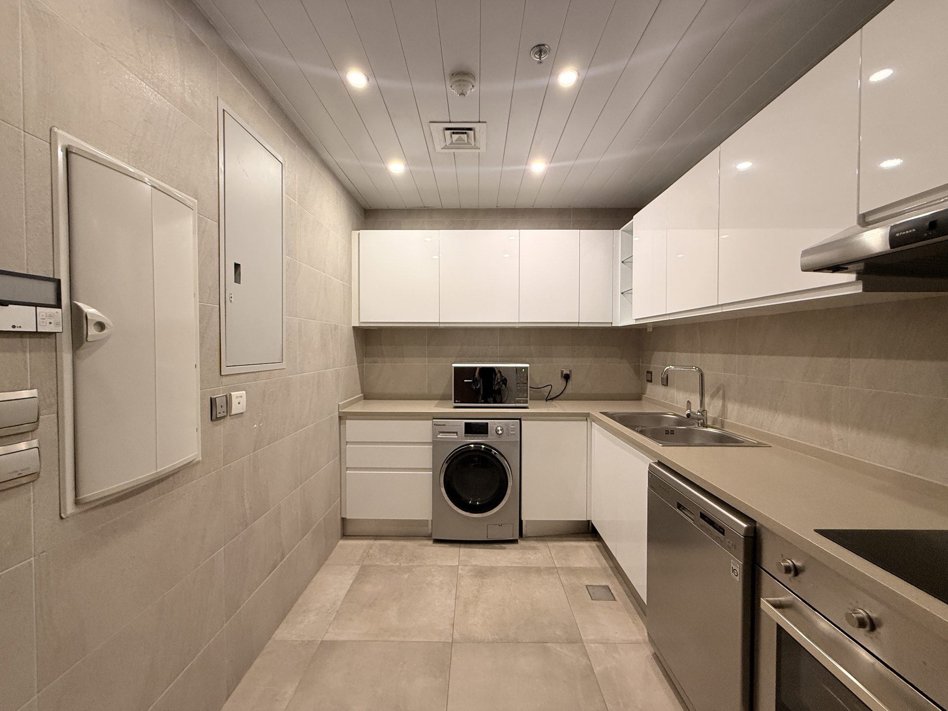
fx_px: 383
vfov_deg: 85.7
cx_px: 474
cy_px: 356
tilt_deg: -1.0
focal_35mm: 14
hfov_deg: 102.1
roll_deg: -0.2
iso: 250
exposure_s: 1/60
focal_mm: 2.22
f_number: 2.2
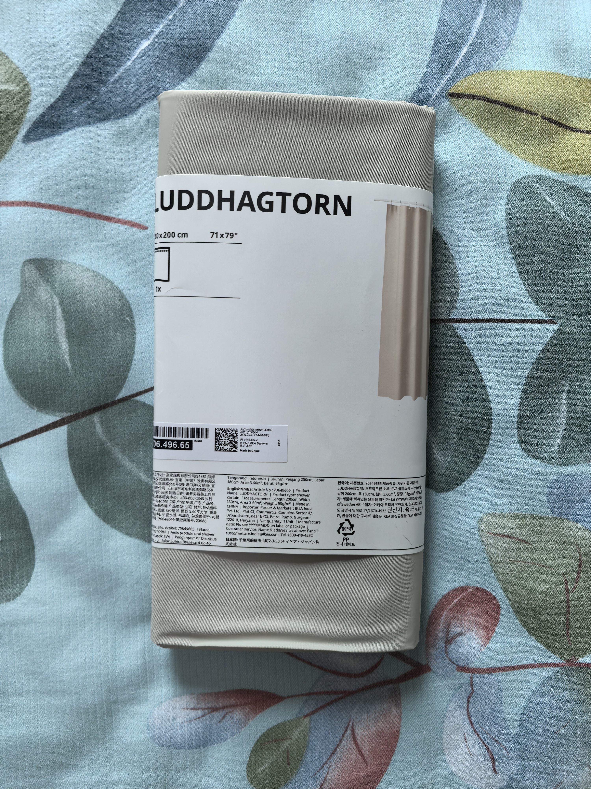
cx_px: 296
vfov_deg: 65.3
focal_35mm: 27
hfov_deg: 51.4
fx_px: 615
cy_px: 394
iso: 80
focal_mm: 6.35
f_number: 2
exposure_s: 1/100
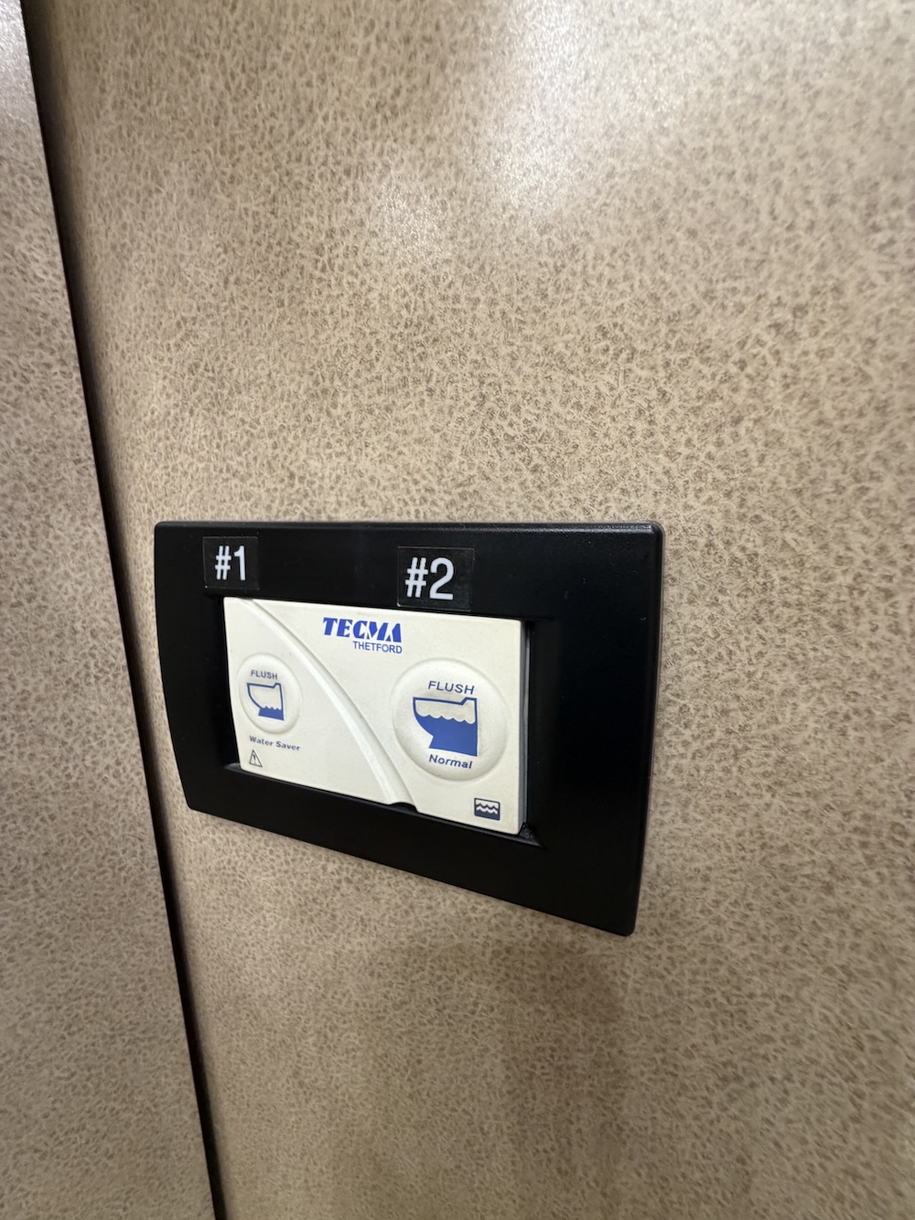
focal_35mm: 14
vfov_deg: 102.1
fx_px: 493
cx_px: 458
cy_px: 610
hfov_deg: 85.7
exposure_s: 1/66
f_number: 2.2
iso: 320
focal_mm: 2.22
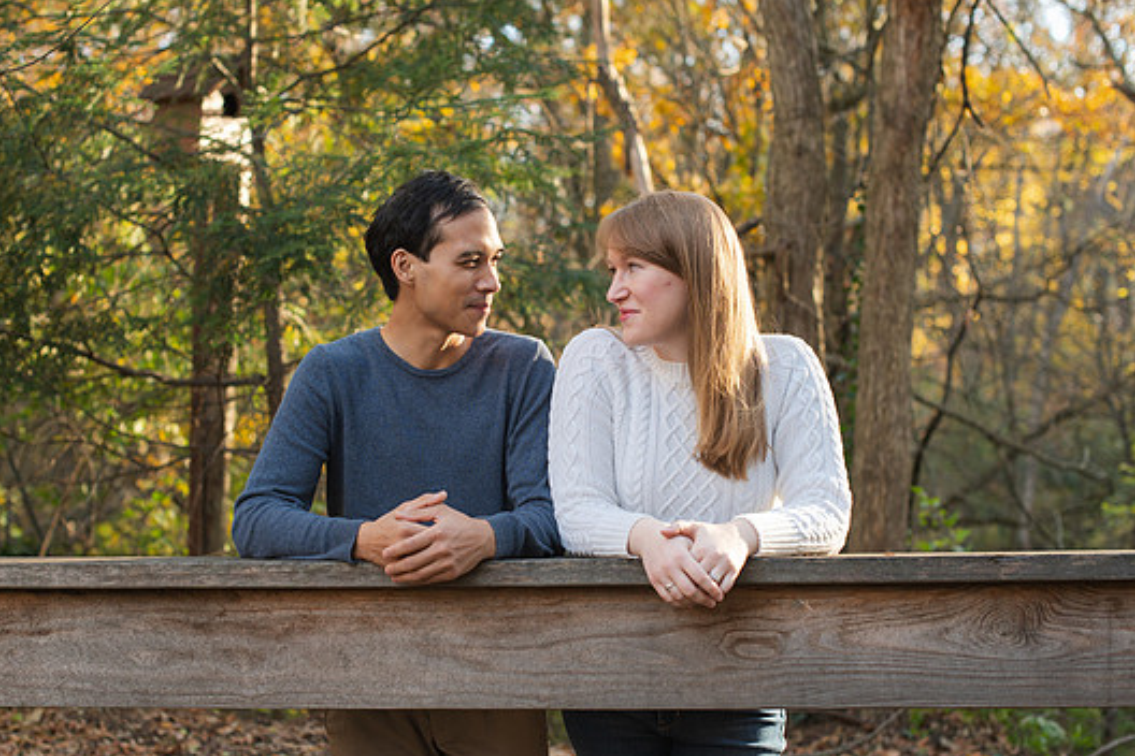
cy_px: 378
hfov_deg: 34.5
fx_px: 1828
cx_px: 519
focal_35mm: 58
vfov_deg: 23.4
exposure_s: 1/400
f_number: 3.5
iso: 560
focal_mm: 50
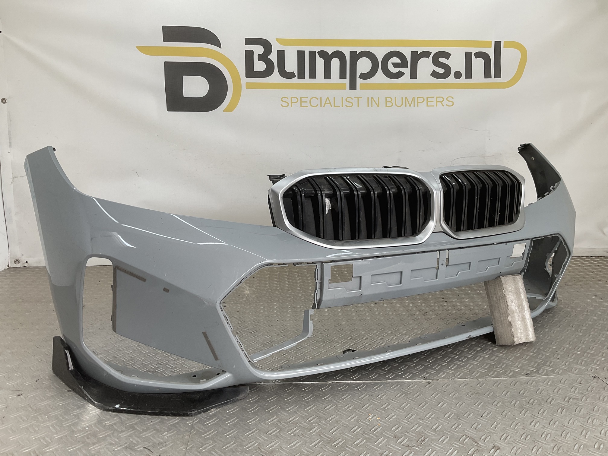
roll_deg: -1.0
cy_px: 228
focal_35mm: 29
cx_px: 304
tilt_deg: -11.1
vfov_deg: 48.2
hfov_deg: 61.7
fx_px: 509
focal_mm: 3
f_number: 1.8
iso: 16
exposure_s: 1/201
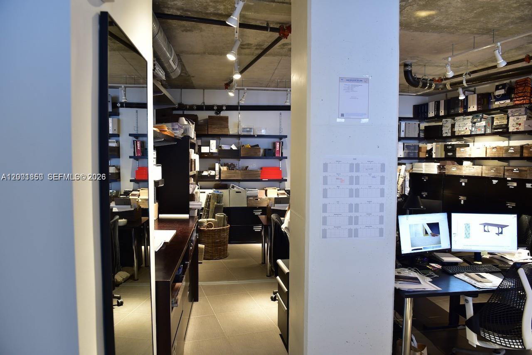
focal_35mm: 24
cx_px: 266
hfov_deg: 73.7
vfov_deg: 53.2
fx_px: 355
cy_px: 178
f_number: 4.5
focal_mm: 24
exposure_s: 1/15
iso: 500
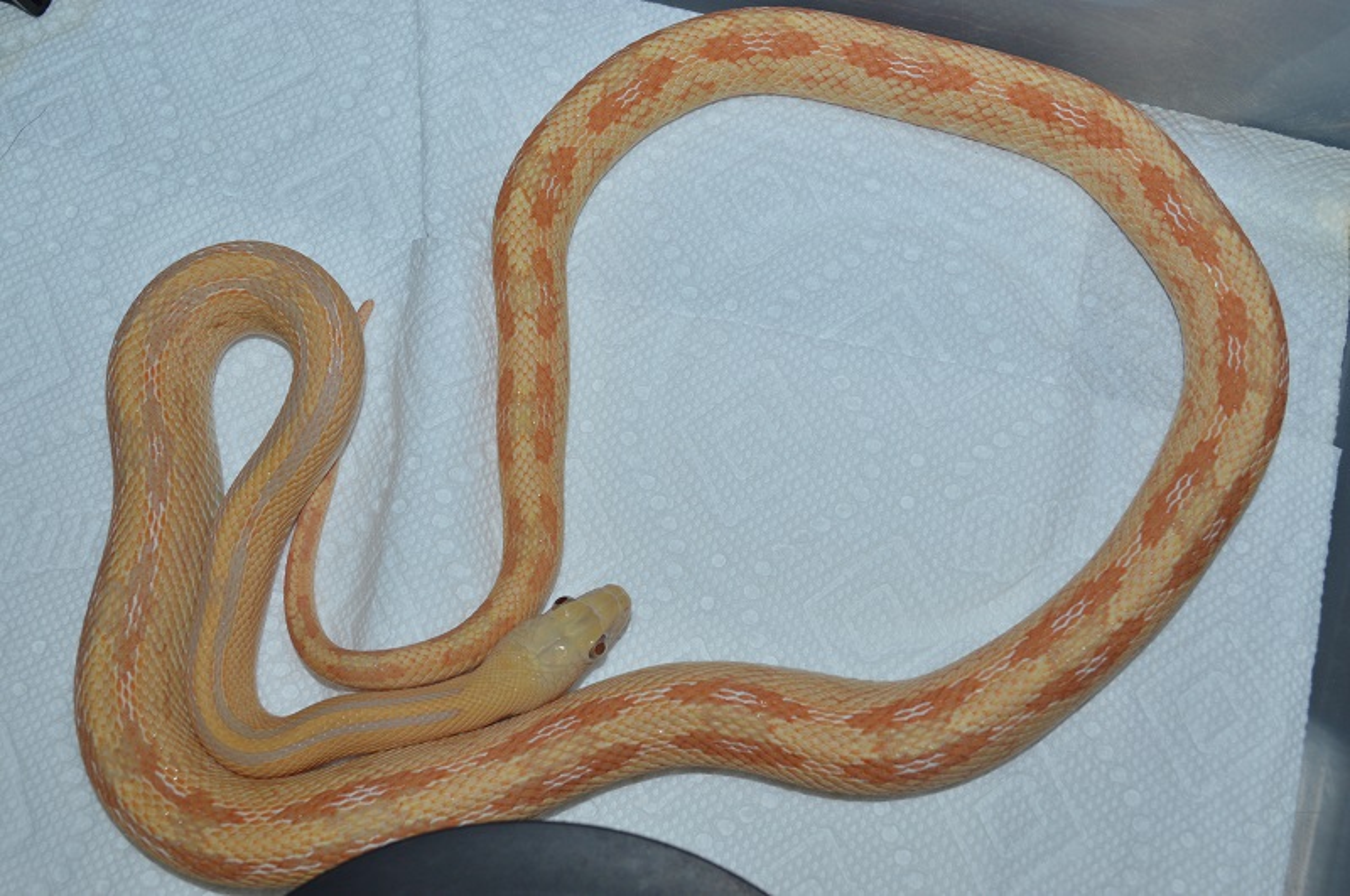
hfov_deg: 43.7
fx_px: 1685
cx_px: 675
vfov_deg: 29.8
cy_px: 448
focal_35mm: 45
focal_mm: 30
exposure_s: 1/60
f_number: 8
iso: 100
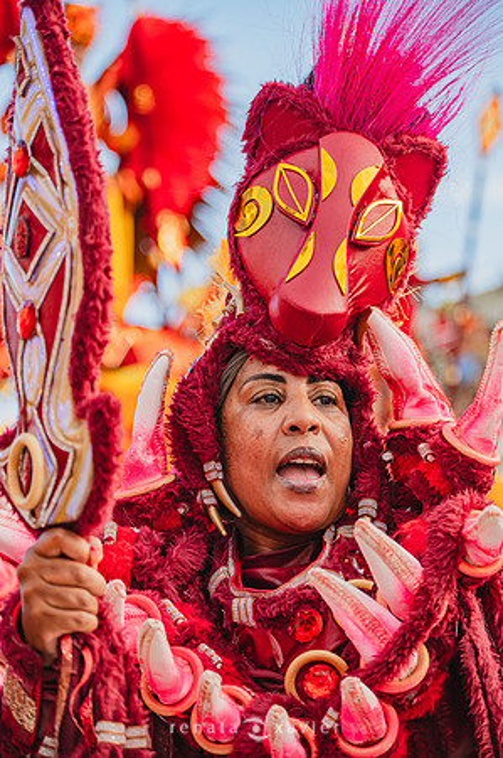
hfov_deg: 10.9
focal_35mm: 125
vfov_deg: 16.4
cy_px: 379
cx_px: 252
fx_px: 2626
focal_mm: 125
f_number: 5.6
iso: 640
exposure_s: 1/1600
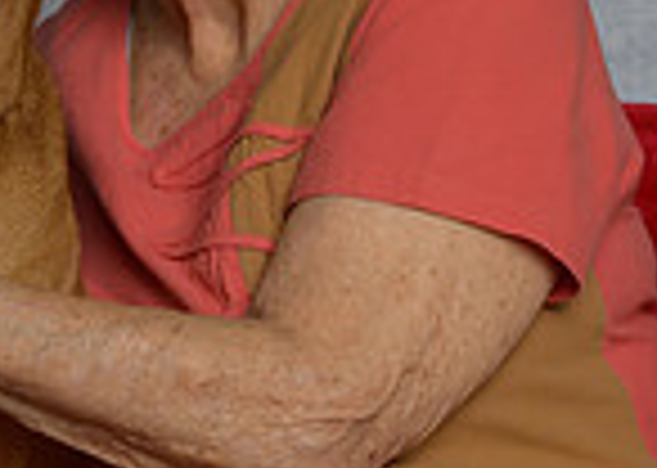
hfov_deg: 8.3
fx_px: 4474
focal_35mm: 240
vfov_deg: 6.0
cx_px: -234
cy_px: 47
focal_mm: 38
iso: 400
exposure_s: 1/160
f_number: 10
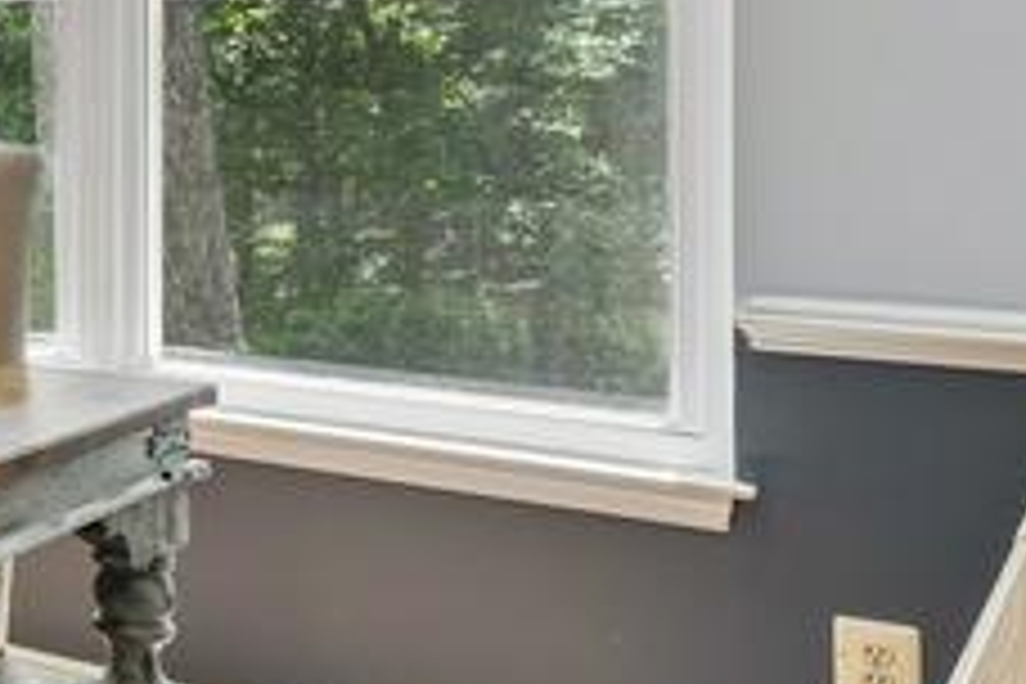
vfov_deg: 21.1
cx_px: -783
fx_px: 1795
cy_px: 56
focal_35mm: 63
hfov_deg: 21.7
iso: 100
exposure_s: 1/3.33
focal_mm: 14
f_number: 9
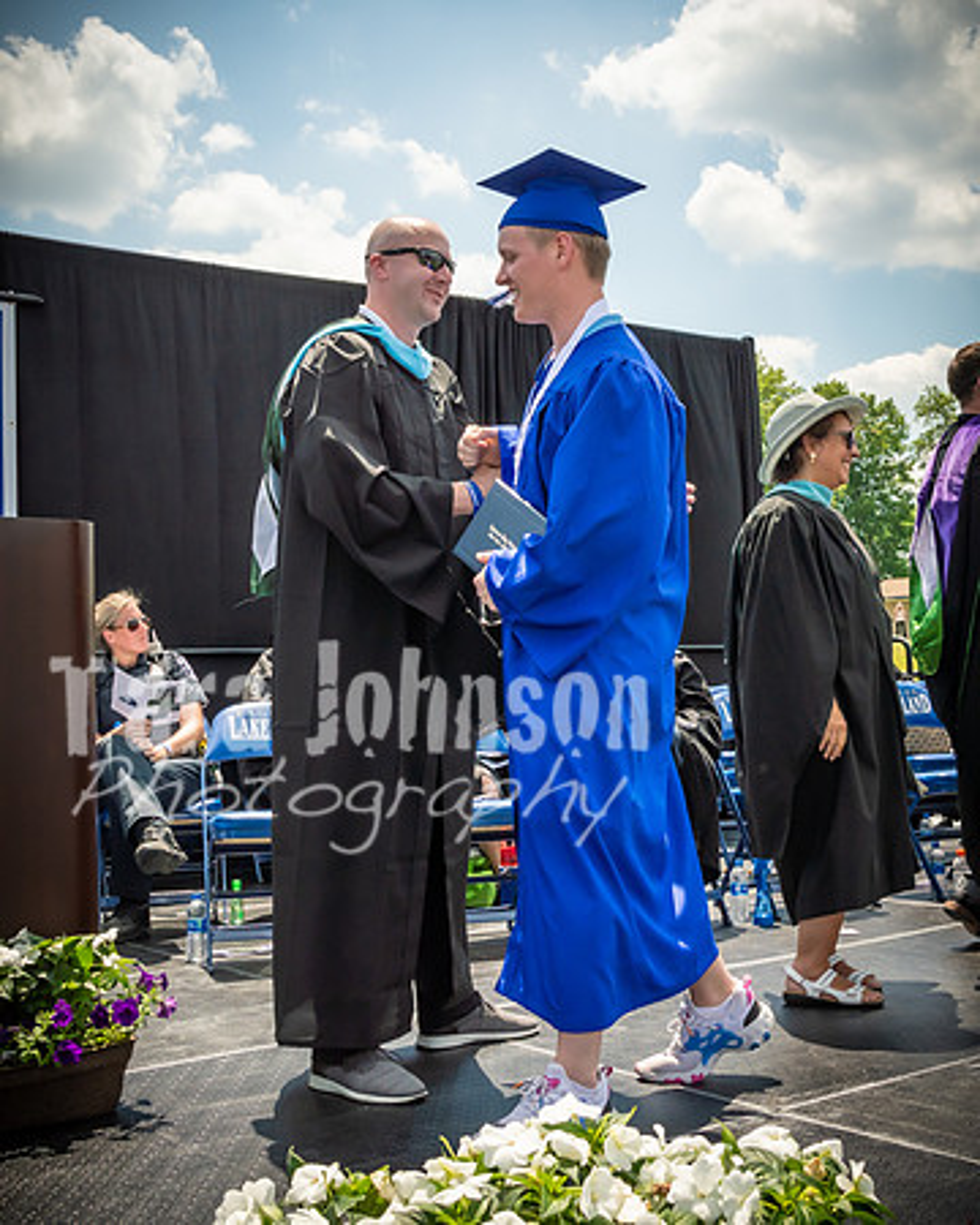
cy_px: 575
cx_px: 598
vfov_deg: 43.2
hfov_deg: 35.0
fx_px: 1545
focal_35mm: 43
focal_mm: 19
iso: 200
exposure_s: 1/800
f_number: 7.1
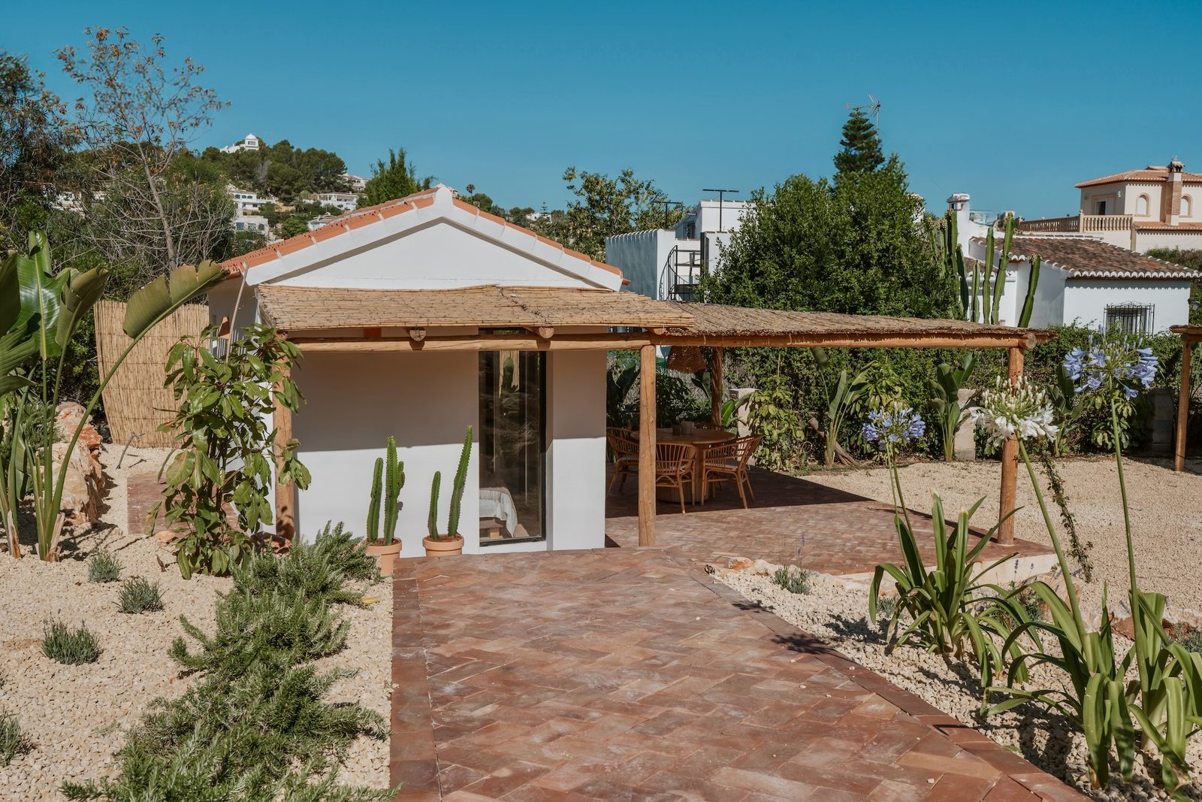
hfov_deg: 58.0
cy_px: 401
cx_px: 601
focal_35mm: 32
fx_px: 1085
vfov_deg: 40.5
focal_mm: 32.5
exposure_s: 1/400
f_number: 11
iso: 160
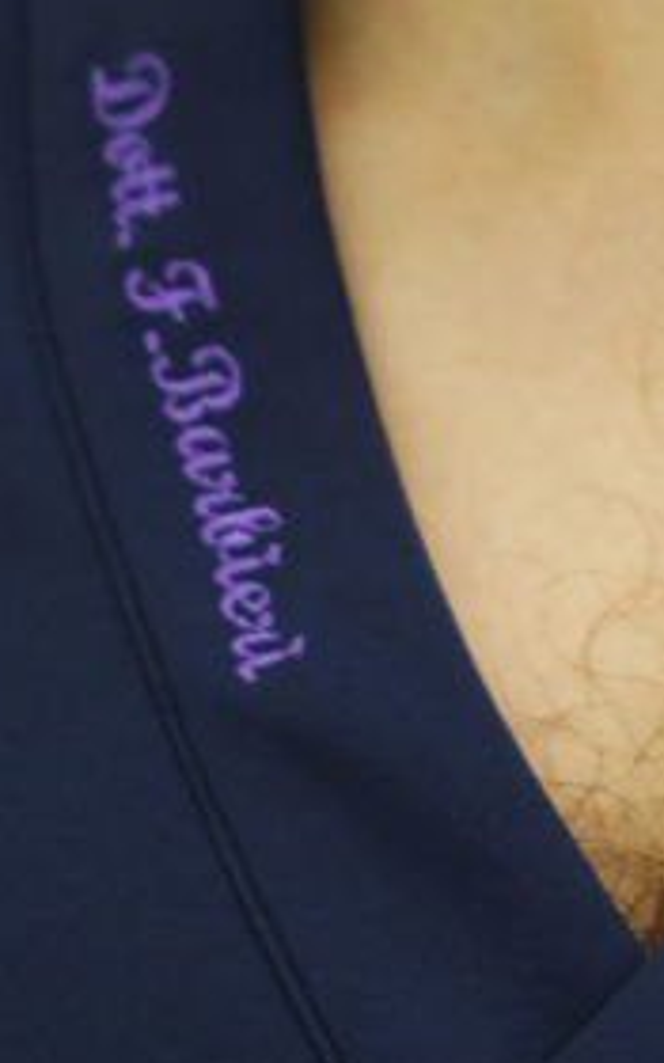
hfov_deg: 4.5
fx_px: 8368
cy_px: -501
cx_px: 831
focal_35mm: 289
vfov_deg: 7.2
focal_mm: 35
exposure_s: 1/170
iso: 200
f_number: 1.4
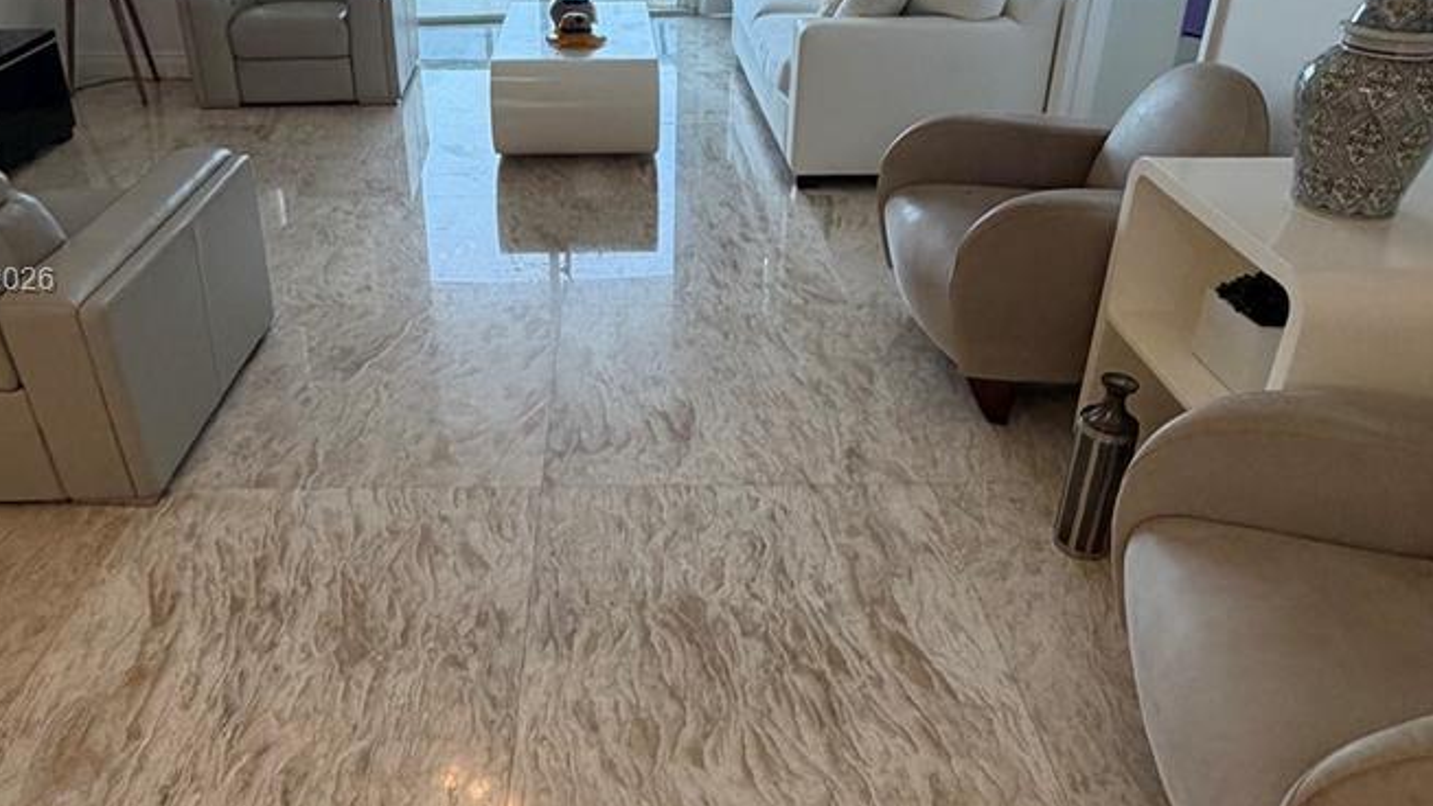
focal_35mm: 28
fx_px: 1064
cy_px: 283
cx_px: 635
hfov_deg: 67.7
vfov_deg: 41.1
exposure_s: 1/120
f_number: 2.2
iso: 250
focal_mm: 2.22
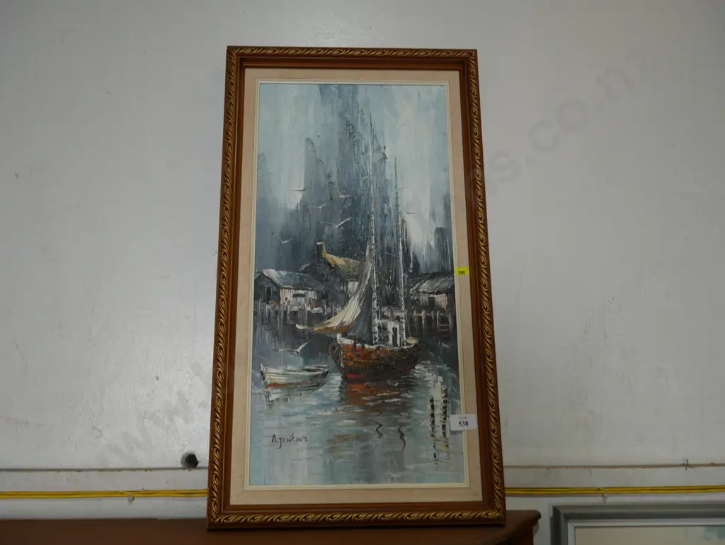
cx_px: 362
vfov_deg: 44.2
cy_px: 272
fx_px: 671
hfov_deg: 56.8
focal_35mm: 32
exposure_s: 1/100
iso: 200
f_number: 3.6
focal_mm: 16
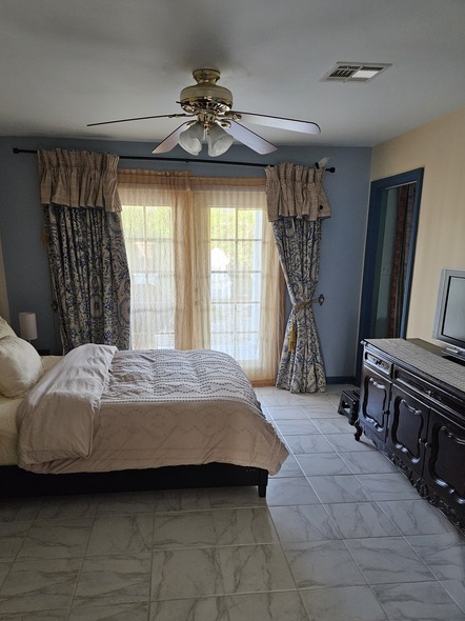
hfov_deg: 53.0
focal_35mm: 26
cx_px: 215
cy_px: 349
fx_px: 466
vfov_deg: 67.1
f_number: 1.8
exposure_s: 1/120
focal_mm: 5.4
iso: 1000
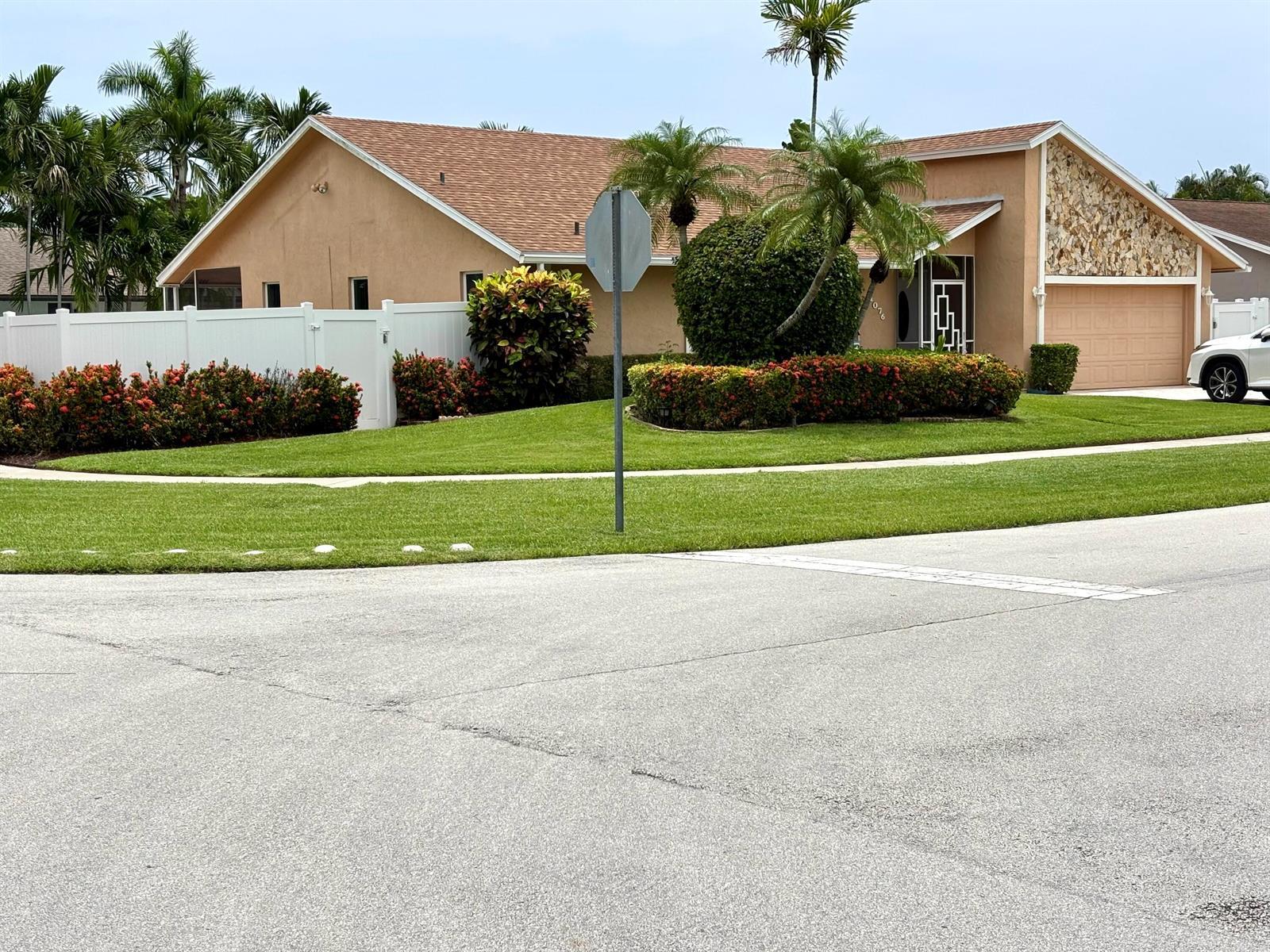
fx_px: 1908
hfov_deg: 36.8
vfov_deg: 28.0
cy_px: 476
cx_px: 635
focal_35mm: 52
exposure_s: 1/4630
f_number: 1.6
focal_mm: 5.96
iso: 40
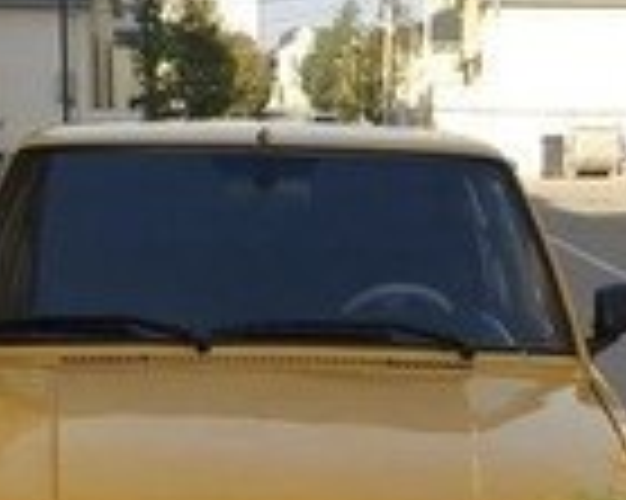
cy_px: 752
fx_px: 1870
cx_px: 329
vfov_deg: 14.2
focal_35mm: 101
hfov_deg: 19.0
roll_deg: -1.2
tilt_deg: -18.2
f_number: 2.2
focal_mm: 4.15
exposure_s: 1/824
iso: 32
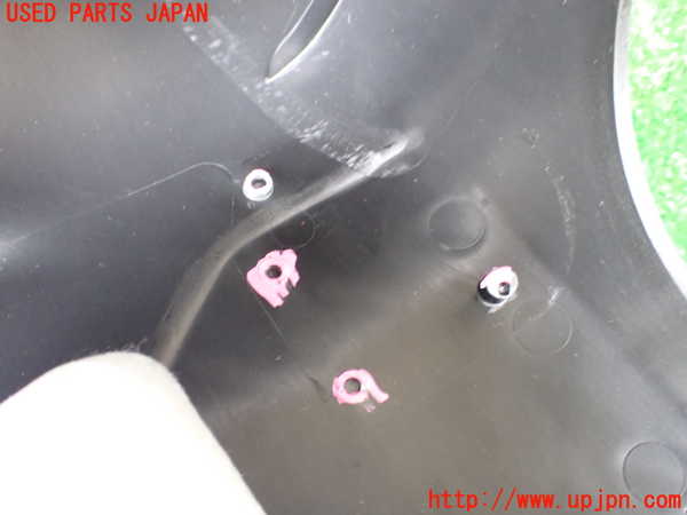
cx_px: 344
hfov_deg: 60.0
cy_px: 258
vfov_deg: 46.8
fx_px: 595
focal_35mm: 30
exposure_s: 1/30
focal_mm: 5.4
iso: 1000
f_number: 2.3
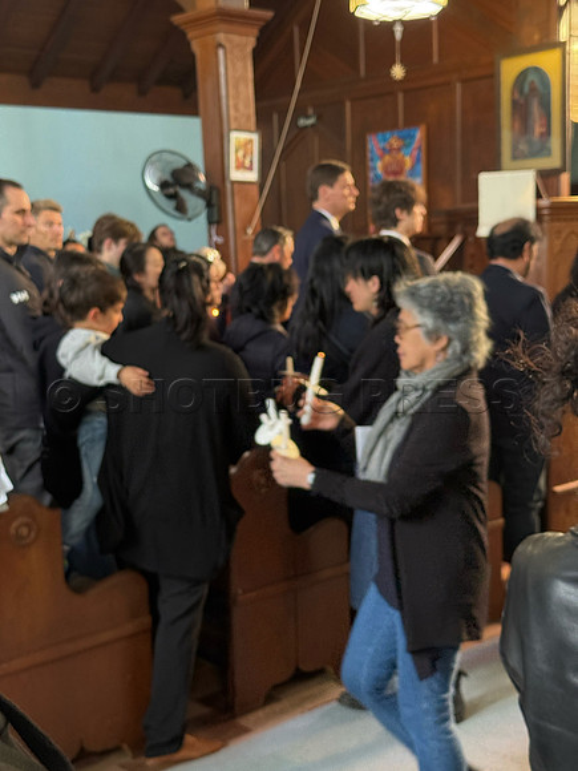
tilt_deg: -5.1
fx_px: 1069
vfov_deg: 39.7
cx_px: 289
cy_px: 386
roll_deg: +2.4
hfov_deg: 30.3
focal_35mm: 48
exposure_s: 1/40
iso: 320
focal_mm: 6.76
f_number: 1.78
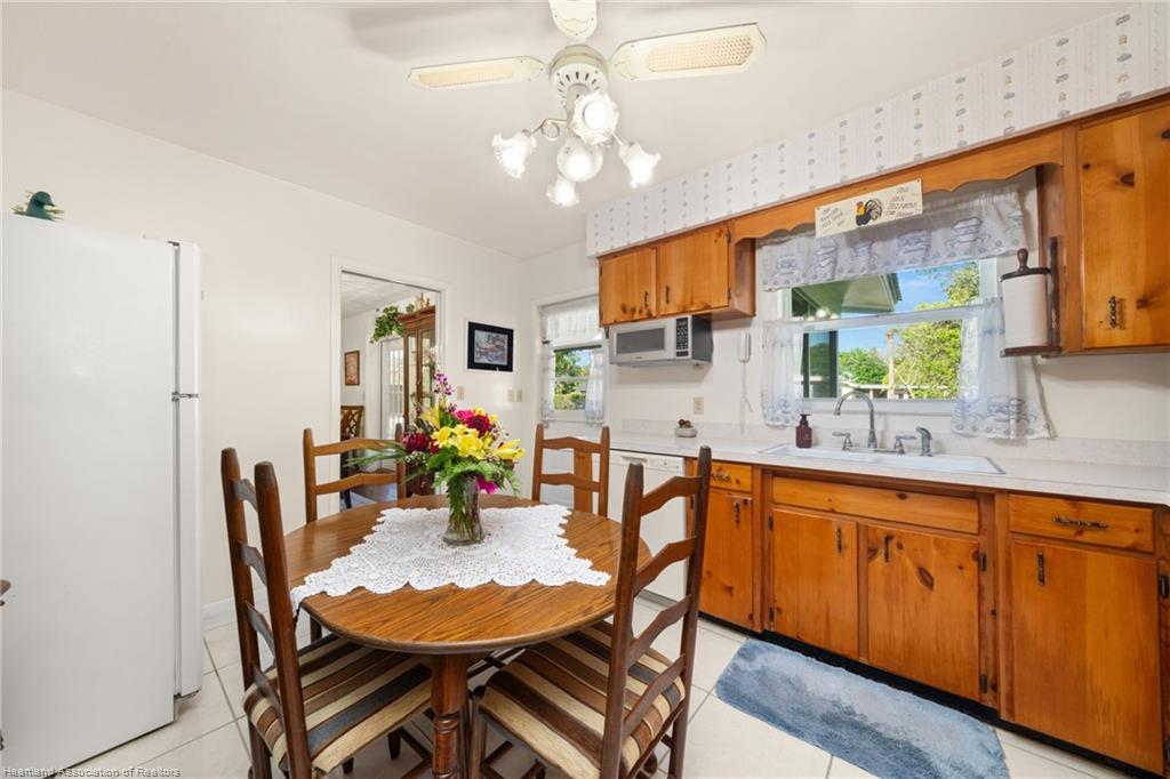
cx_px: 585
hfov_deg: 112.6
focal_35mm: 12
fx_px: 390
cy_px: 390
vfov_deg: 90.0
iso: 400
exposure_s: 1/4
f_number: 11
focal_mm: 12
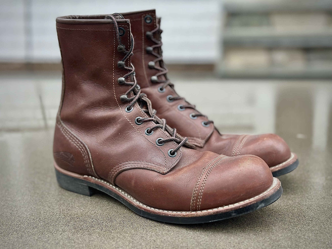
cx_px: 166
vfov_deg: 30.3
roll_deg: +1.2
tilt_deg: -14.7
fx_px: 460
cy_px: 124
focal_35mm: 48
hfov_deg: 39.7
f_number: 1.78
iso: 80
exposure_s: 1/202
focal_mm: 6.86
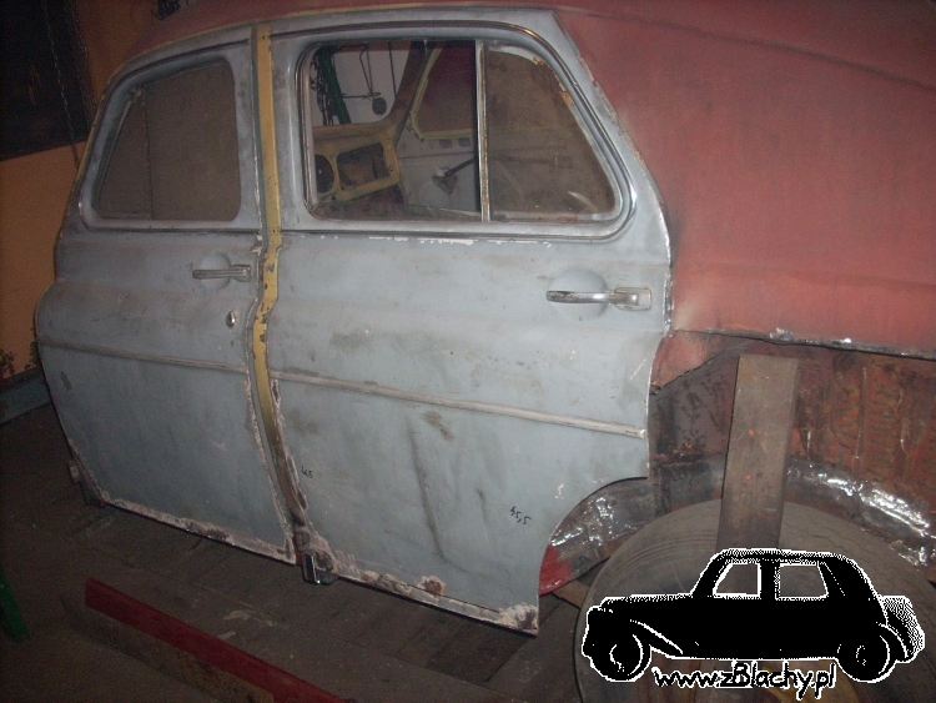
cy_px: 352
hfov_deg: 50.1
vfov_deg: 38.7
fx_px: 1001
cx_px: 468
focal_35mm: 37
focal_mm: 6.2
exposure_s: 1/60
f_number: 2.8
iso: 259
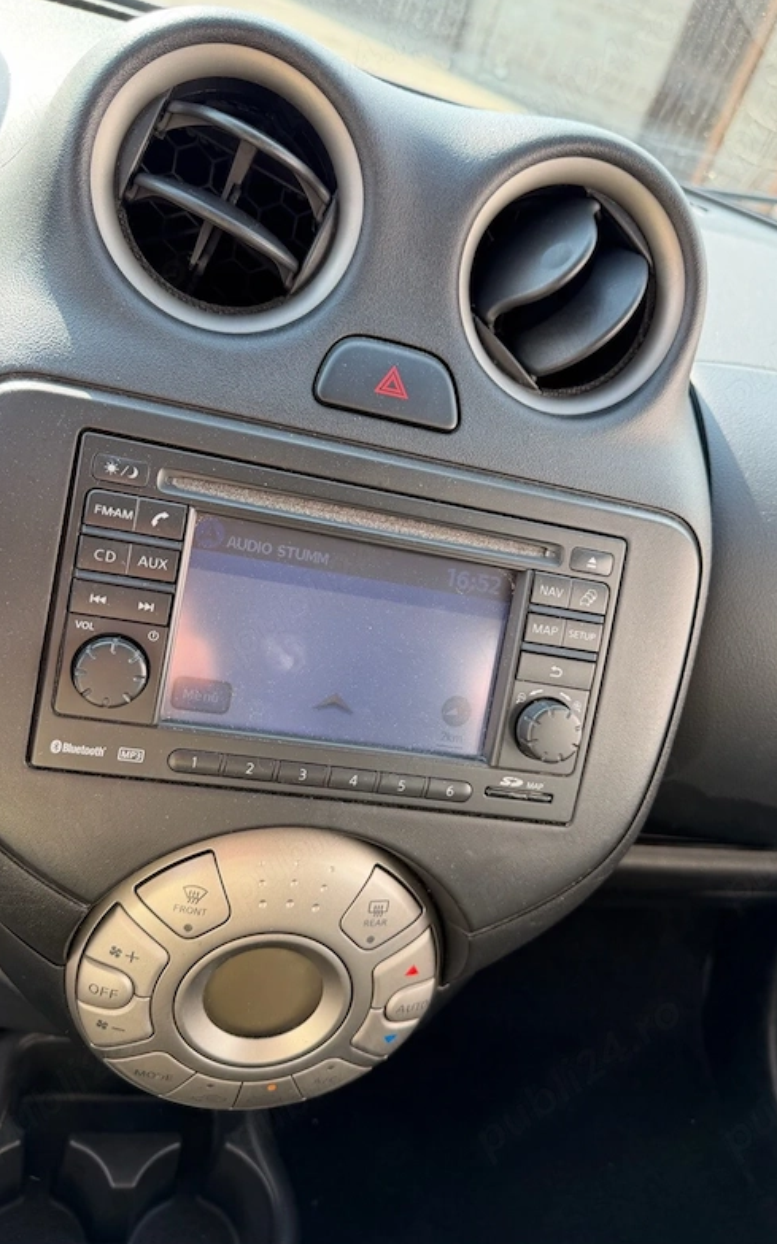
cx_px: 394
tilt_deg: -34.0
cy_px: 620
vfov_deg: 70.4
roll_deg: -21.8
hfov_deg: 47.6
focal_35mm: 26
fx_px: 881
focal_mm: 6.76
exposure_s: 1/259
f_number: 1.78
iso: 80
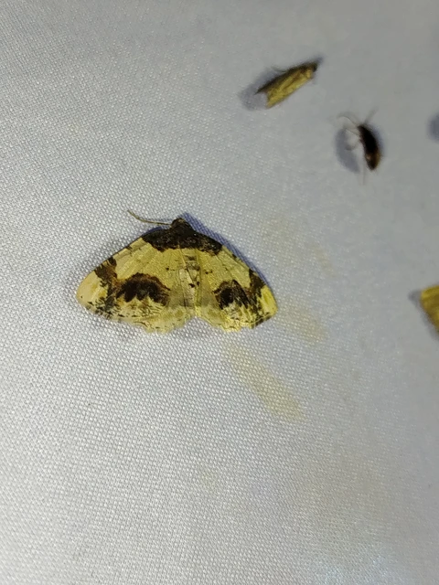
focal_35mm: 60
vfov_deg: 32.2
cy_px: 292
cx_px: 220
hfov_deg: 24.4
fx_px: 1015
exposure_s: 1/50
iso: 64
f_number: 1.7
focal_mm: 5.31
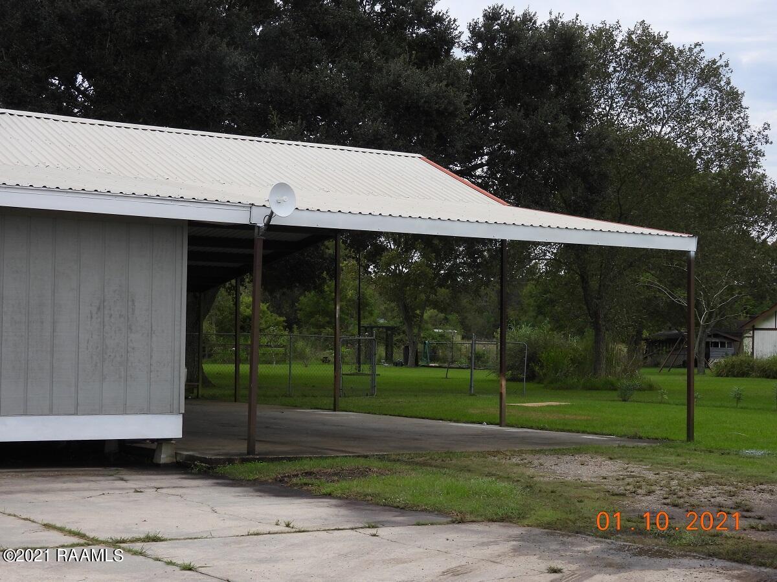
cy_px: 291
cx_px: 388
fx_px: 1571
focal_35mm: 70
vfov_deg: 21.0
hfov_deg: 27.8
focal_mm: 12.5
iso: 100
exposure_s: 1/800
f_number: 3.5
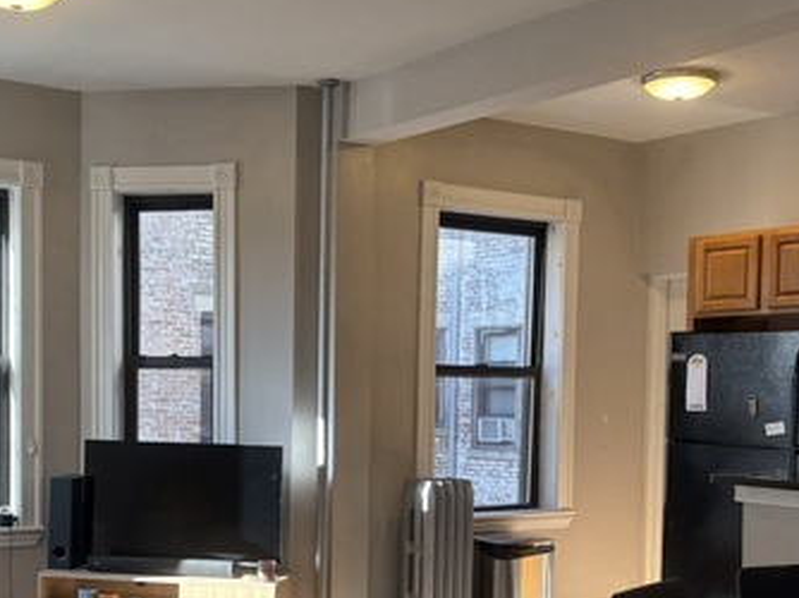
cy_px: 450
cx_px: 315
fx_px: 1199
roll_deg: -0.1
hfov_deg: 36.7
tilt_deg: -2.1
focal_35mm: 52
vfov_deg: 27.6
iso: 64
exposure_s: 1/125
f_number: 1.6
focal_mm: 5.96
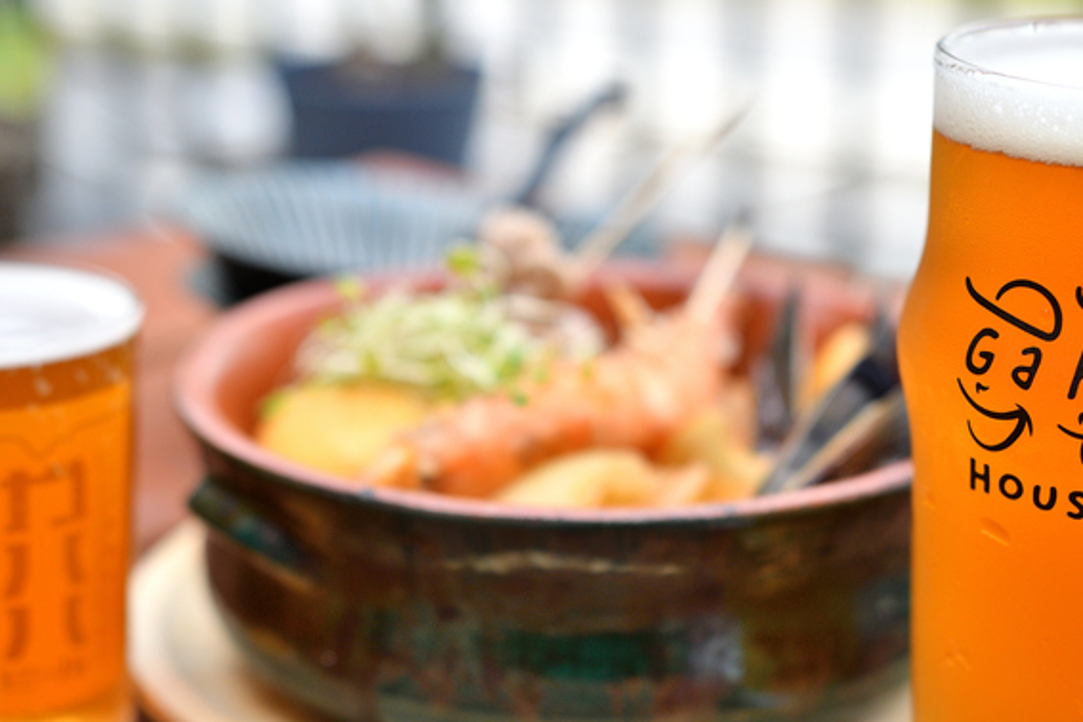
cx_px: 651
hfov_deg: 26.0
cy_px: 479
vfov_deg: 17.5
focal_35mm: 78
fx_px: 2339
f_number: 2.8
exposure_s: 1/3200
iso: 200
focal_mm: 35
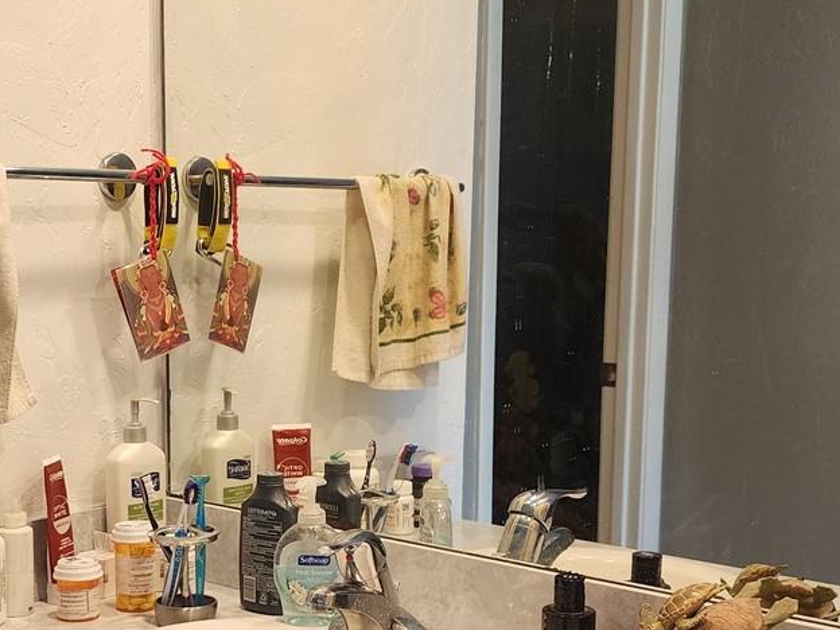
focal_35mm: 59
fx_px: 1432
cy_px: 431
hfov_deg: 32.5
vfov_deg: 24.7
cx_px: 296
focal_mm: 6.4
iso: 250
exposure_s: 1/120
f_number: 1.8
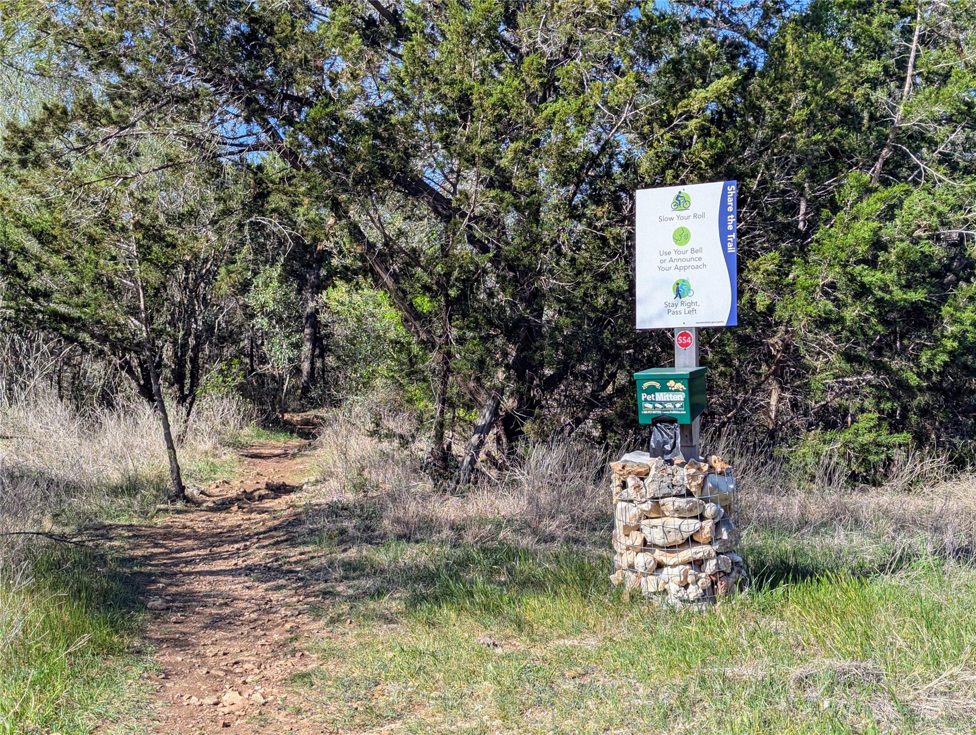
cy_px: 368
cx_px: 488
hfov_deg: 39.6
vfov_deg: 30.3
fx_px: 1355
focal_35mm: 48
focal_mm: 6.81
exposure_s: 1/3040
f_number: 1.85
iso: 52
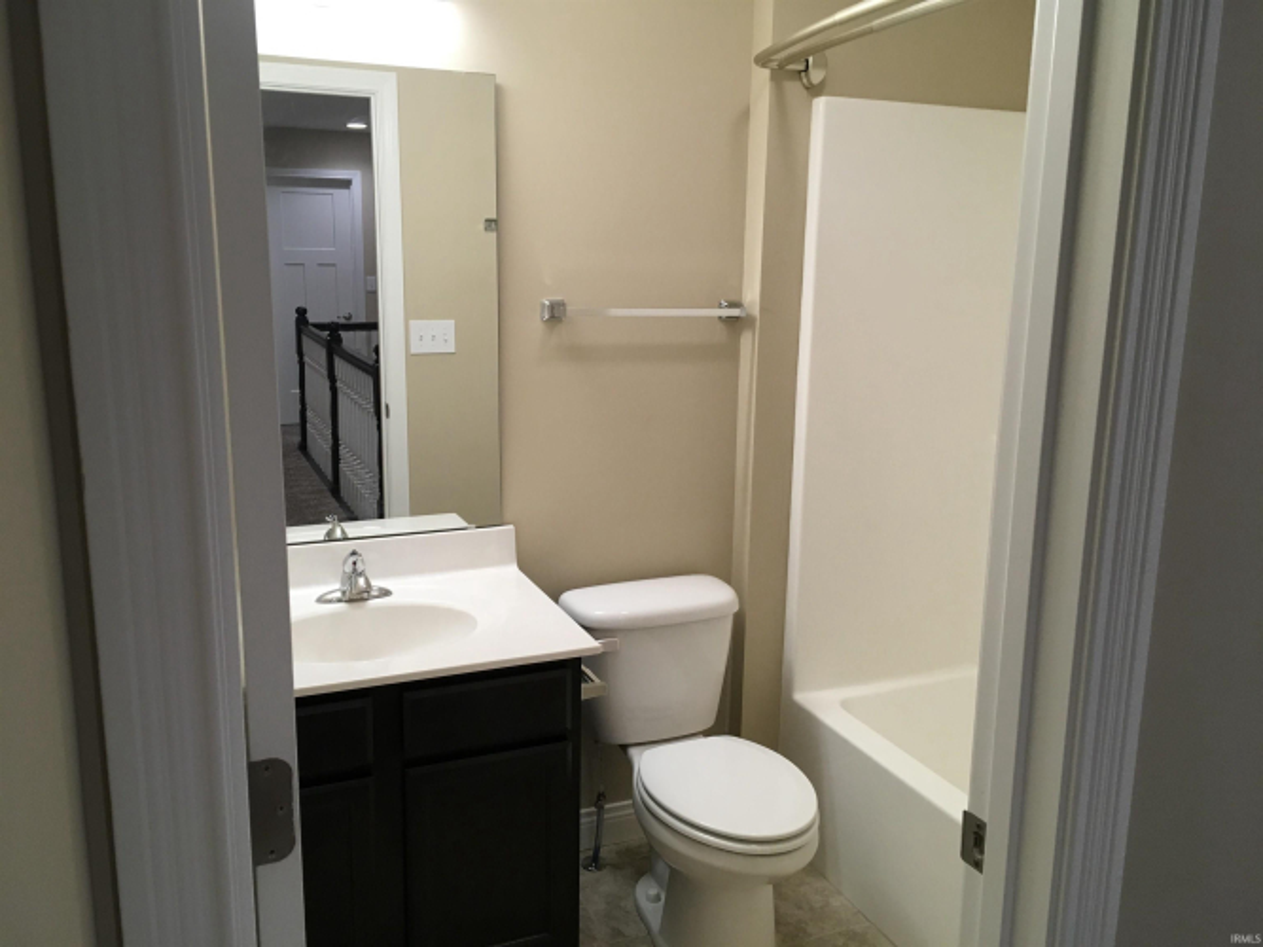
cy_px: 474
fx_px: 1058
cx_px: 632
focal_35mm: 29
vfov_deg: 48.2
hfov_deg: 61.7
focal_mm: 4.15
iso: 40
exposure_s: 1/30
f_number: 2.2
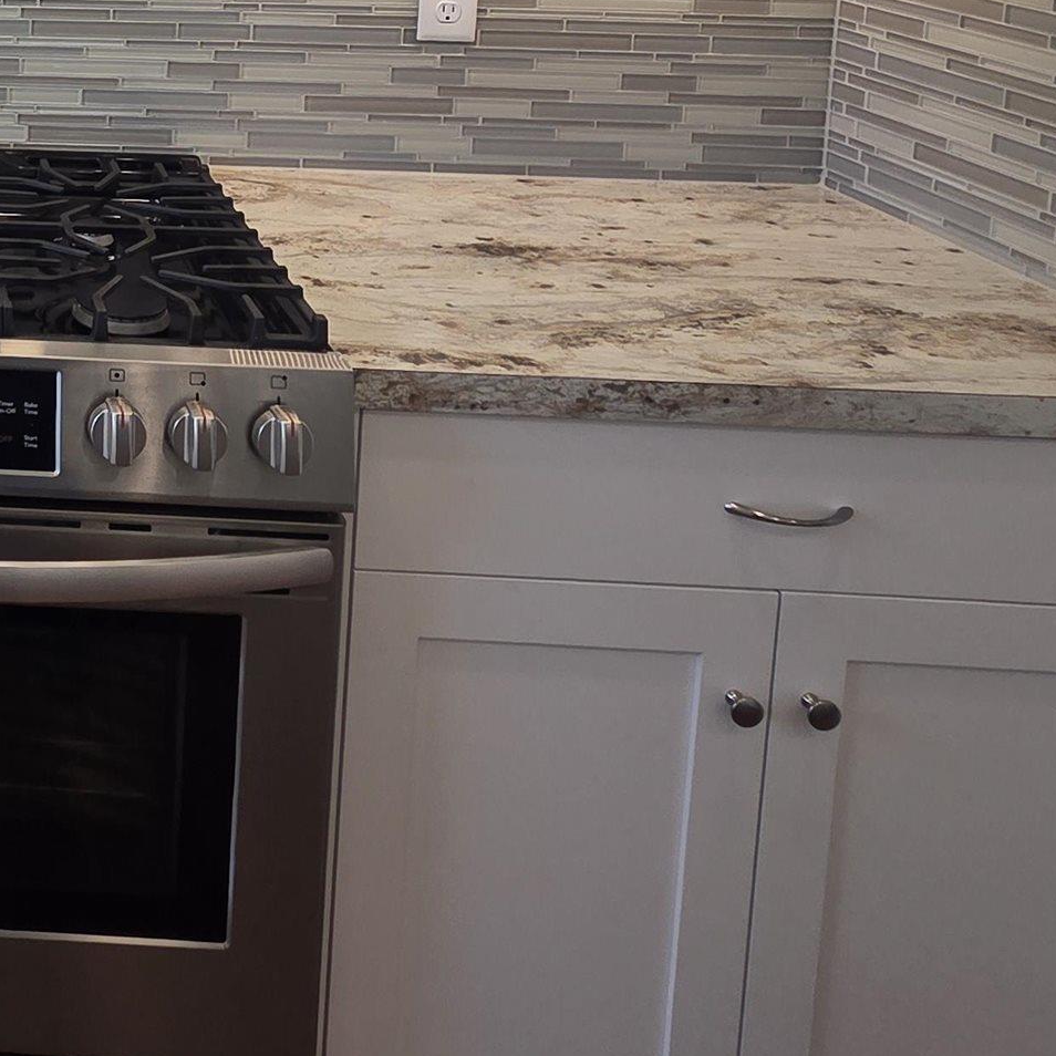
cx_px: -197
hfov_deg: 35.7
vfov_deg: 37.7
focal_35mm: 37
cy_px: -100
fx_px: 1277
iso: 80
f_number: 2.2
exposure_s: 1/120
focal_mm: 2.2
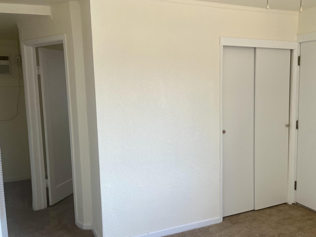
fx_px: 319
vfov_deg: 40.7
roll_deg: +1.2
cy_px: 123
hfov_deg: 52.0
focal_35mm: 35
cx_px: 199
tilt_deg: -6.7
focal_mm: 5.1
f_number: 1.6
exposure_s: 1/194
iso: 50
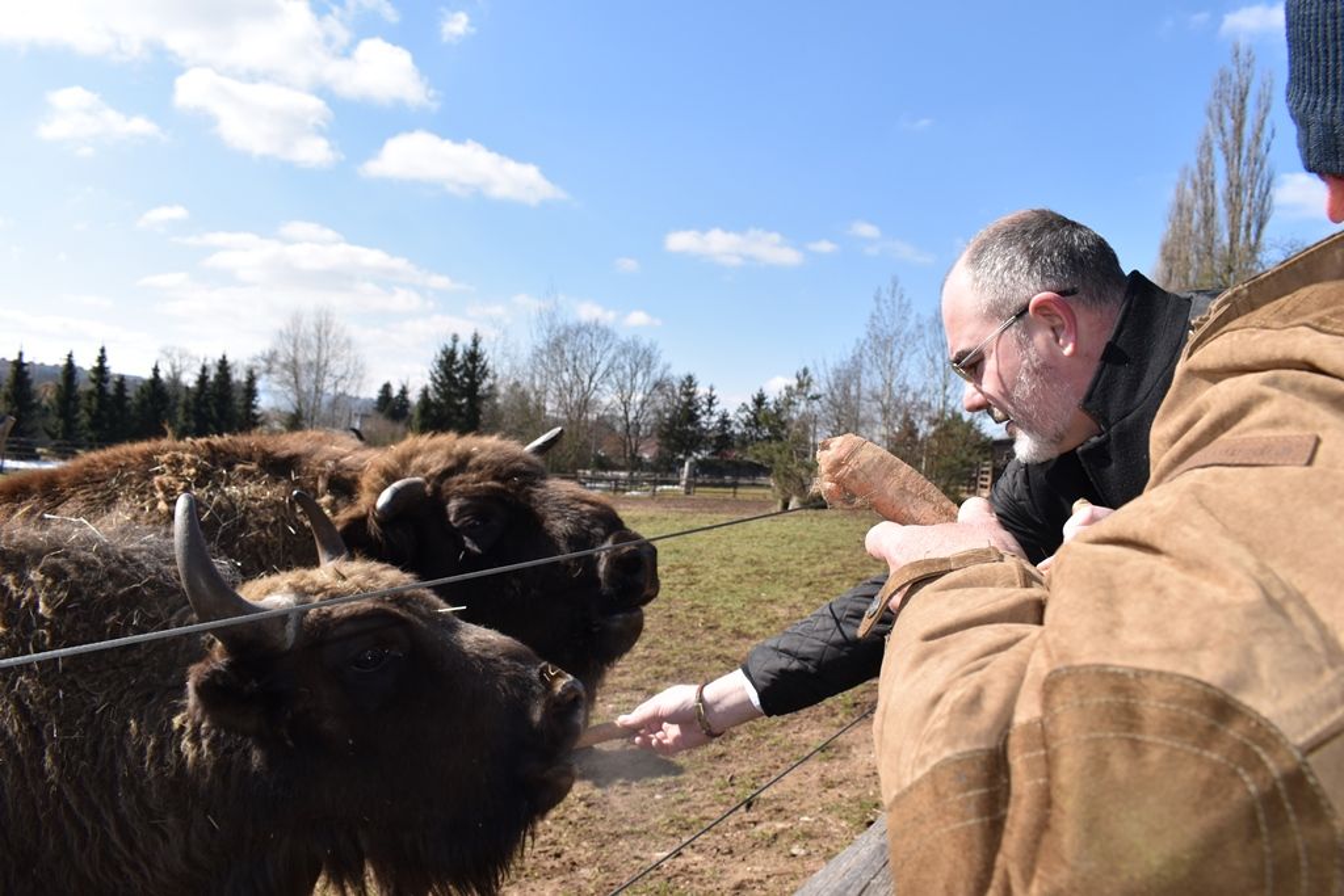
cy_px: 448
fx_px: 1008
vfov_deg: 47.9
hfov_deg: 67.4
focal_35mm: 27
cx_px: 672
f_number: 8
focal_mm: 18
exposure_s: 1/200
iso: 100
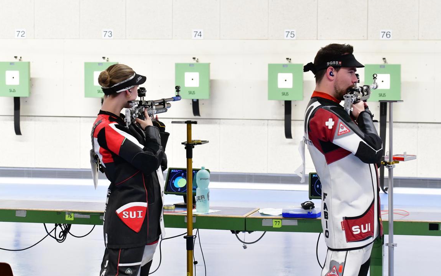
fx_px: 1479
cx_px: 221
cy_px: 142
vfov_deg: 10.7
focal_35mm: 123
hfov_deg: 17.0
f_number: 11
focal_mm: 120
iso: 8000
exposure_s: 1/50
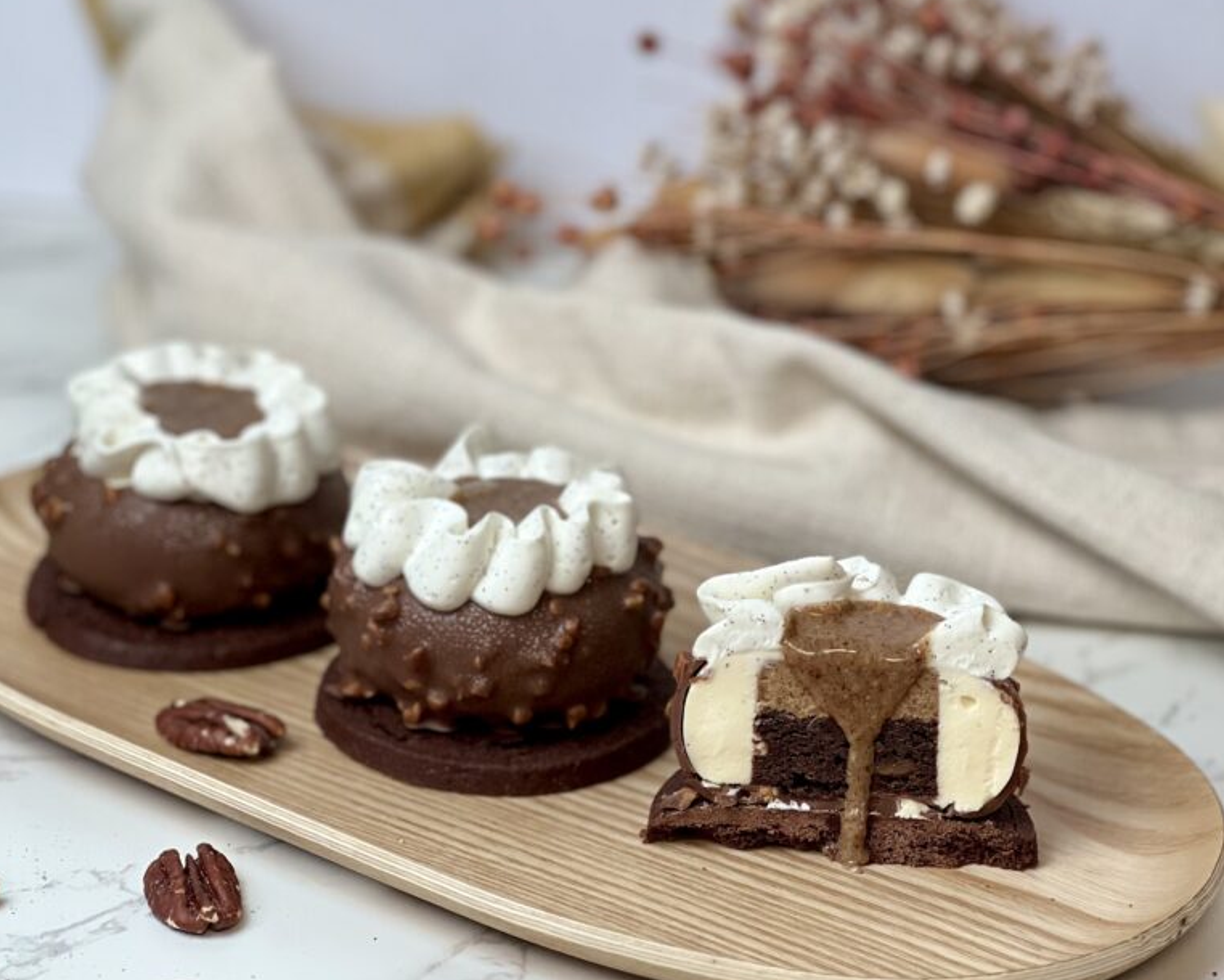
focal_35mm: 101
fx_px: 3660
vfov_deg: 15.2
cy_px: 548
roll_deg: +0.8
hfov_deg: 19.0
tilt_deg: -23.0
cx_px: 610
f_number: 2.8
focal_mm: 9
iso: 100
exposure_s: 1/100
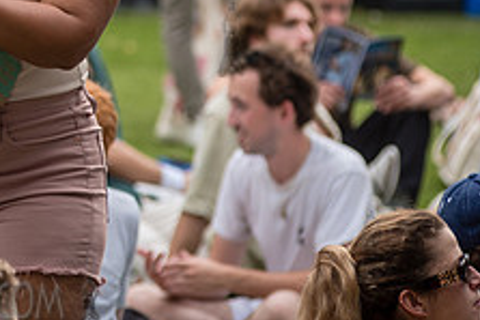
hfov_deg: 4.0
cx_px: -47
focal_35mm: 520
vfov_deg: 2.6
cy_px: -66
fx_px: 6938
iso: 250
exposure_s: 1/500
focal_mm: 200
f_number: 4.5
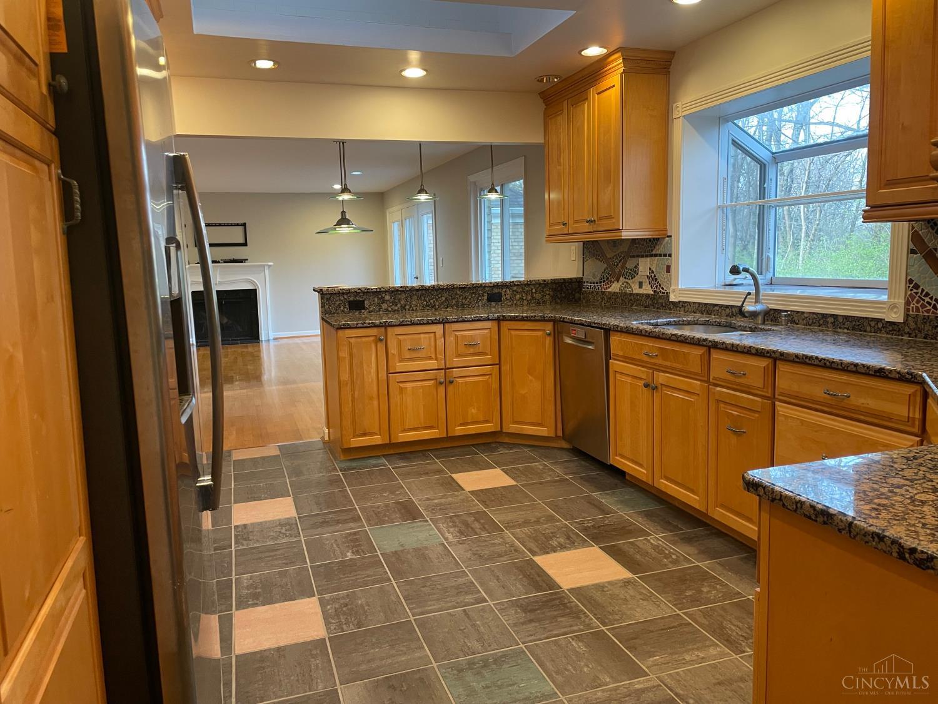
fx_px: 705
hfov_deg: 67.3
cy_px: 352
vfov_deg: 53.1
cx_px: 469
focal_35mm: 26
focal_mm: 4.2
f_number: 1.6
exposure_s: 1/60
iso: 125
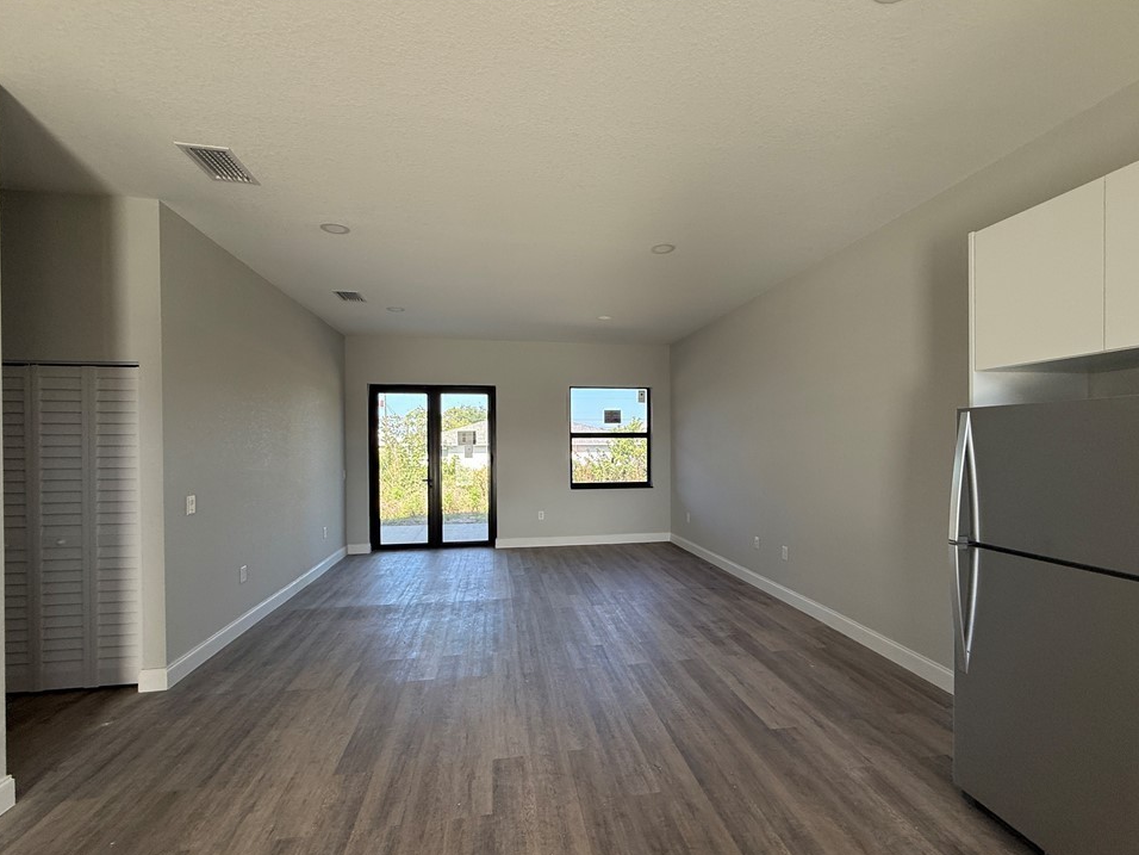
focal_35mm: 15
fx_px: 494
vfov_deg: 81.7
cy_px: 450
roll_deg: +0.6
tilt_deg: -0.2
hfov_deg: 98.2
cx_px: 577
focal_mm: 2.22
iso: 80
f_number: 2.2
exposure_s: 1/99
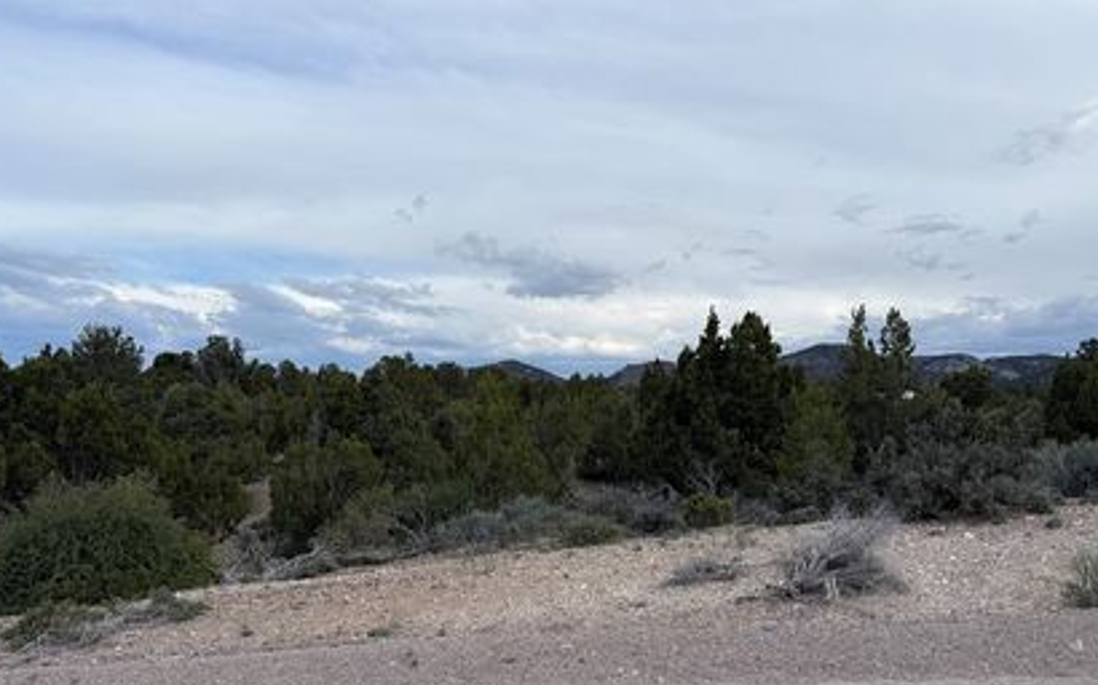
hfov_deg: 61.2
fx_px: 927
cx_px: 589
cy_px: 475
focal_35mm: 31
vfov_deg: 39.9
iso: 80
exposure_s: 1/2907
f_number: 1.78
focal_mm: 6.76
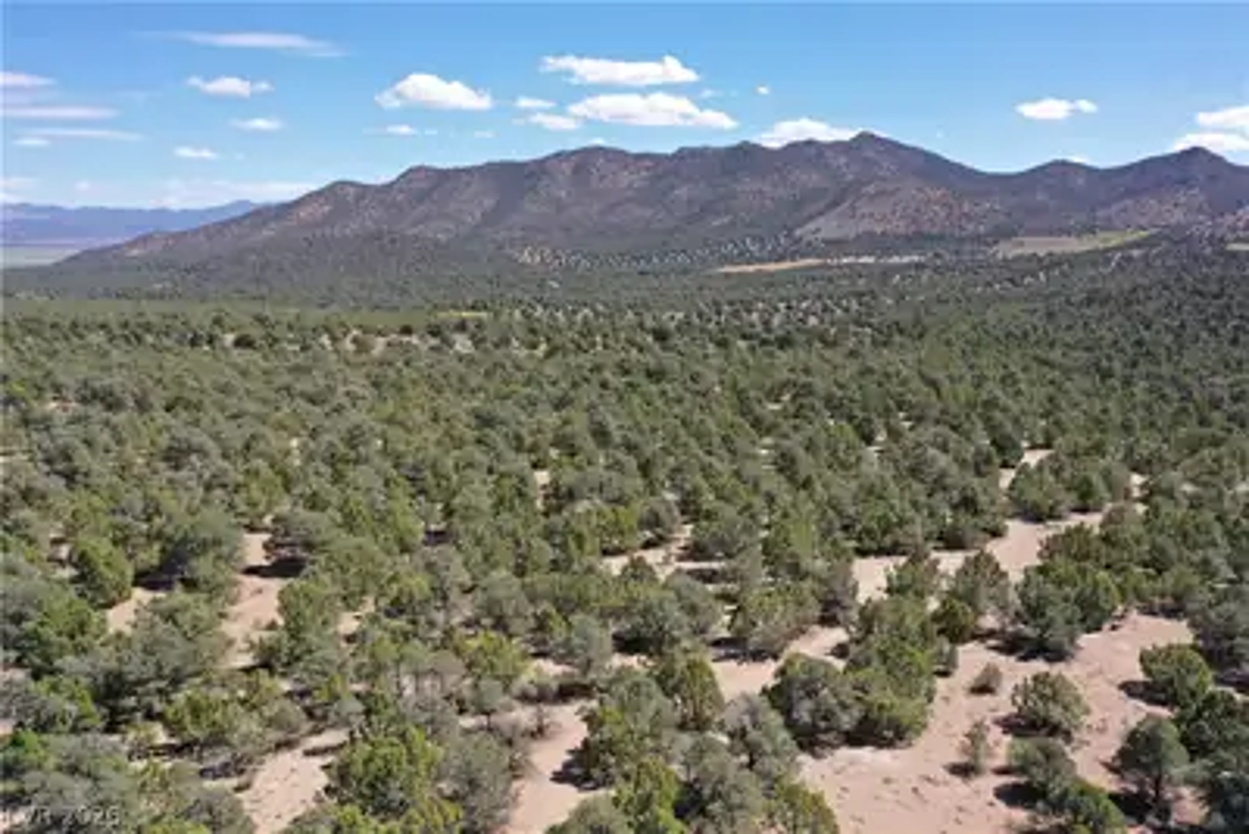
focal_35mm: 28
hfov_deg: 65.5
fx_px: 972
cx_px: 624
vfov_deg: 46.4
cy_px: 417
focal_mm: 10.26
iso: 100
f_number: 2.8
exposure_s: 1/320
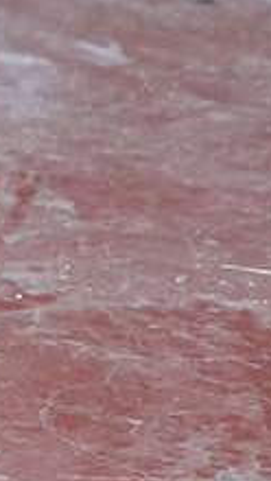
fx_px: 6072
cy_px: -876
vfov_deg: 4.4
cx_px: -2439
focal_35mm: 476
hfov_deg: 2.2
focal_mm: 40
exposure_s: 1/160
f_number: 2.8
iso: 2000
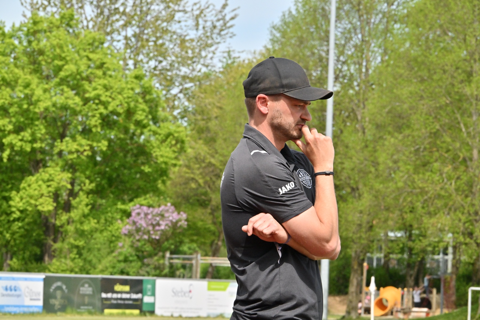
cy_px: 160
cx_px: 240
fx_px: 2800
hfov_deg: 9.8
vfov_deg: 6.5
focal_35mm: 210
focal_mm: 210
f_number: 22
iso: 3200
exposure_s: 1/1250
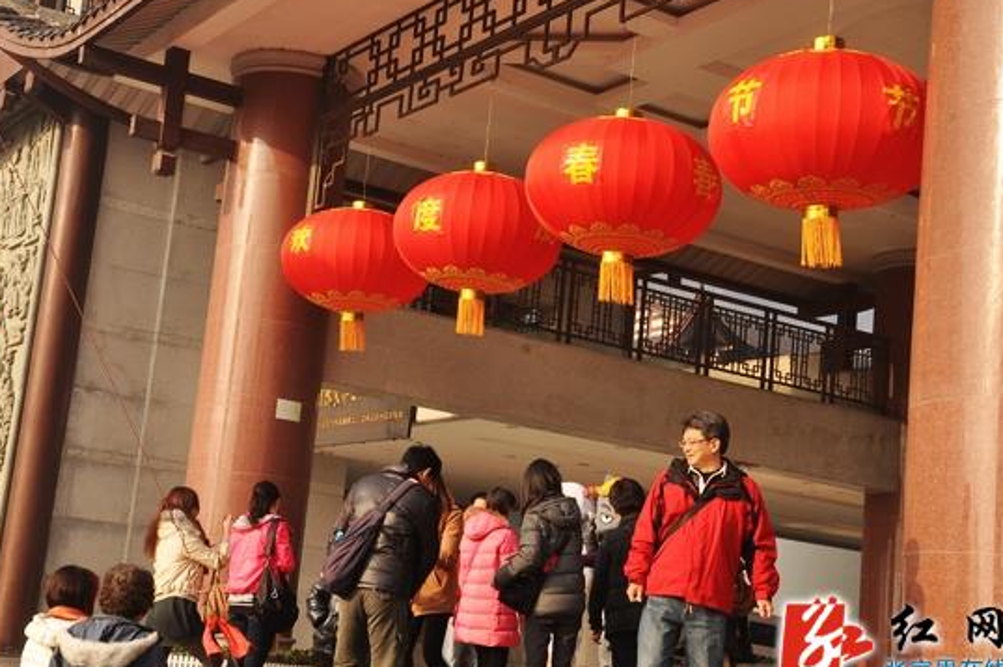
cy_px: 347
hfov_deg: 34.2
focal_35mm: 59
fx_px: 1630
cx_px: 477
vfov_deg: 23.1
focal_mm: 35
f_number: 7.1
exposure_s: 1/200
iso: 200
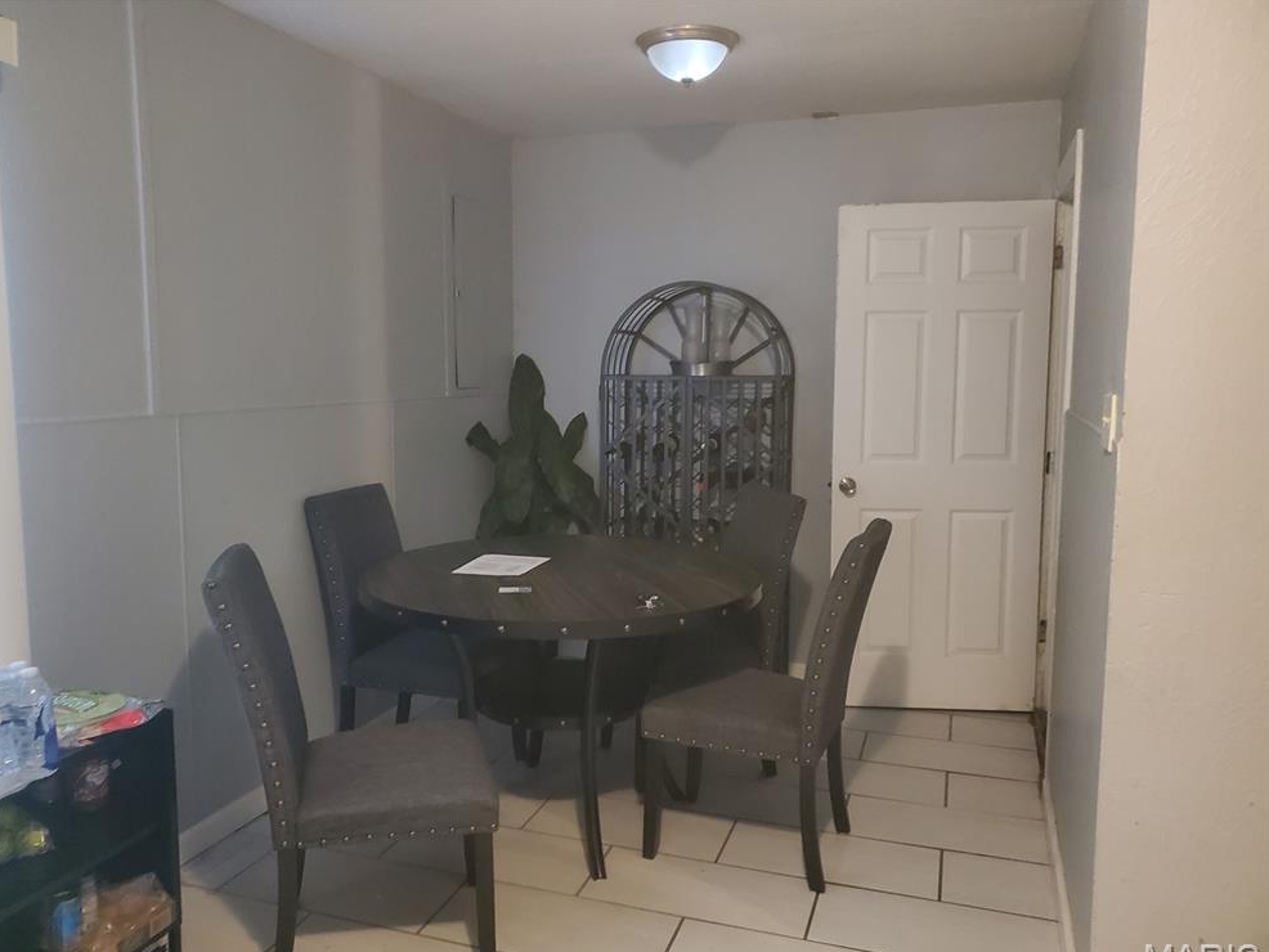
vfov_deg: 51.4
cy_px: 491
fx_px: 990
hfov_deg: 65.3
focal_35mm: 27
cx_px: 614
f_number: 1.5
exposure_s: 1/30
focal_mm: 4.3
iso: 640
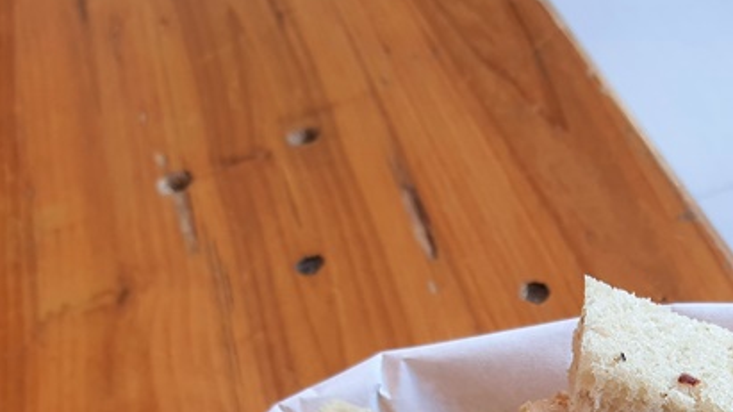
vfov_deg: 16.2
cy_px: 596
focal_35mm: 69
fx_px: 1341
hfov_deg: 28.6
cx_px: 742
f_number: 1.7
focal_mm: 4.32
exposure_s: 1/120
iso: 64
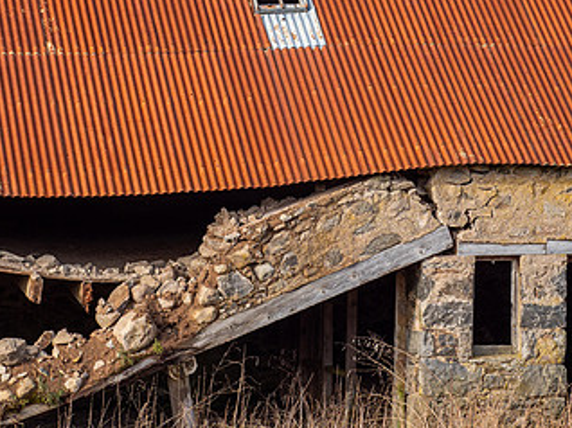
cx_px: 257
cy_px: 165
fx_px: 2411
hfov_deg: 13.5
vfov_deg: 10.1
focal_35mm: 146
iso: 200
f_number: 7.1
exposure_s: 1/200
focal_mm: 40
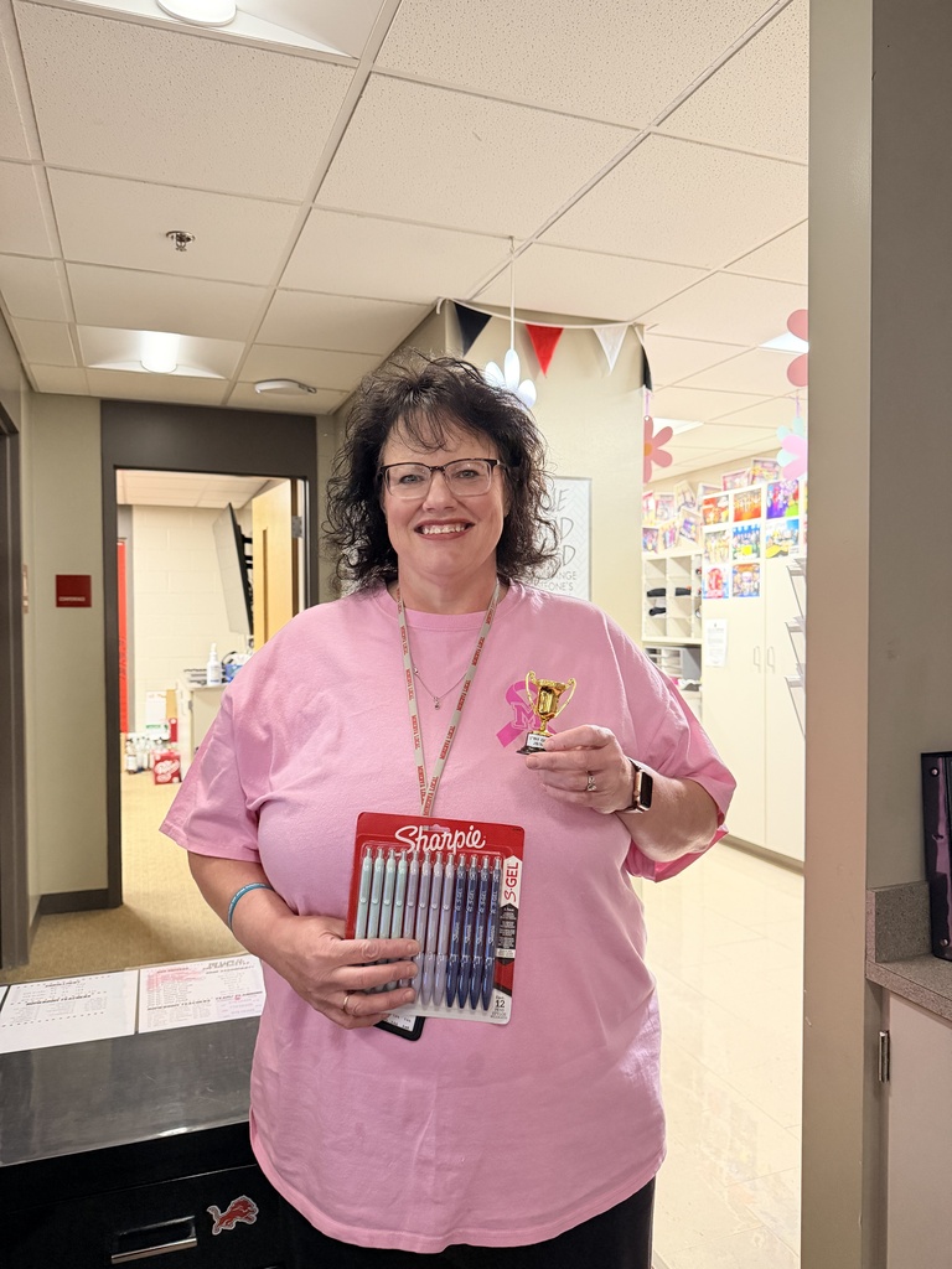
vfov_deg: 71.6
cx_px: 476
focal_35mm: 24
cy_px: 634
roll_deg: +0.1
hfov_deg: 56.8
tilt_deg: -1.4
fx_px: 880
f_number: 1.78
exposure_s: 1/60
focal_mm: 6.76
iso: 640
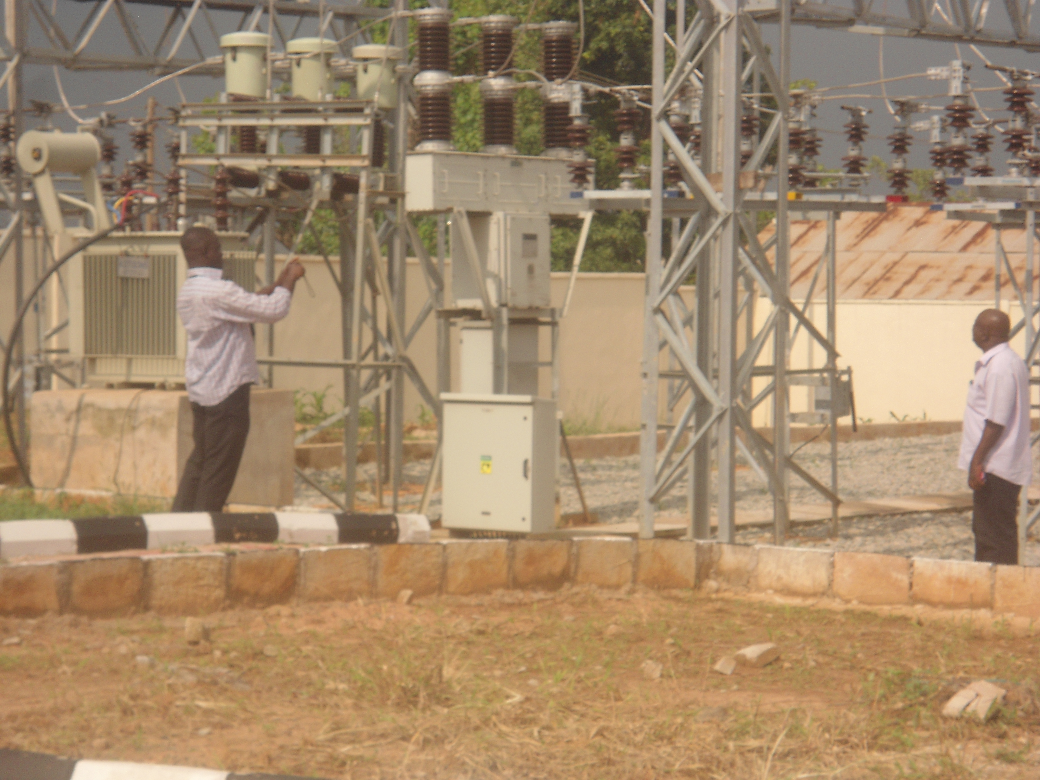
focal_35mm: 105
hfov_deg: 18.7
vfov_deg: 14.1
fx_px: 3155
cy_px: 390
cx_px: 520
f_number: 5.9
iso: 80
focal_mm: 18.8
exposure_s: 1/500
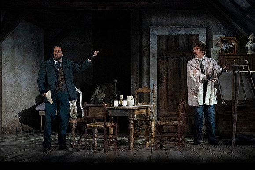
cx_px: 128
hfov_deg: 12.0
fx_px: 1211
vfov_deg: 8.0
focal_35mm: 171
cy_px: 85
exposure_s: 1/320
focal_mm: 171
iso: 16000
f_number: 13
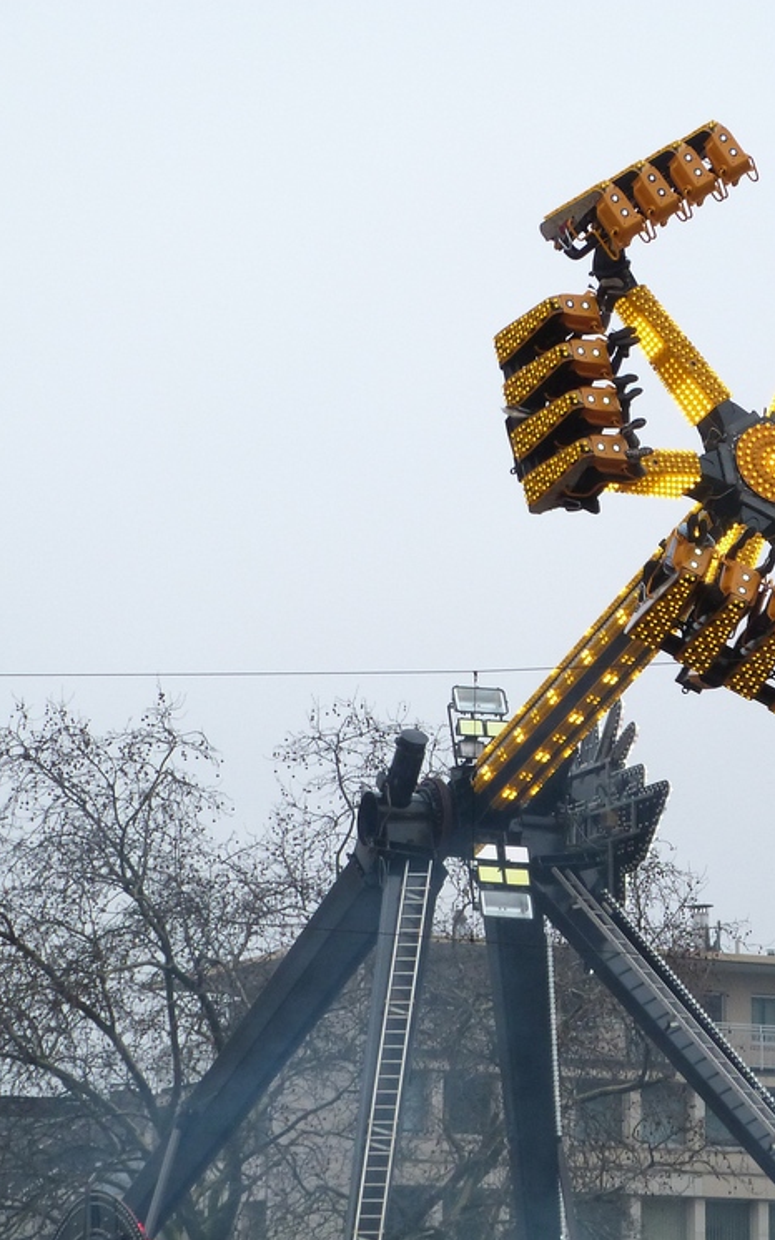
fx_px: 5573
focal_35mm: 165
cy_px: 619
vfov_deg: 12.7
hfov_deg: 7.9
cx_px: 783
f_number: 3.5
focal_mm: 20.8
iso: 250
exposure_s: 1/250
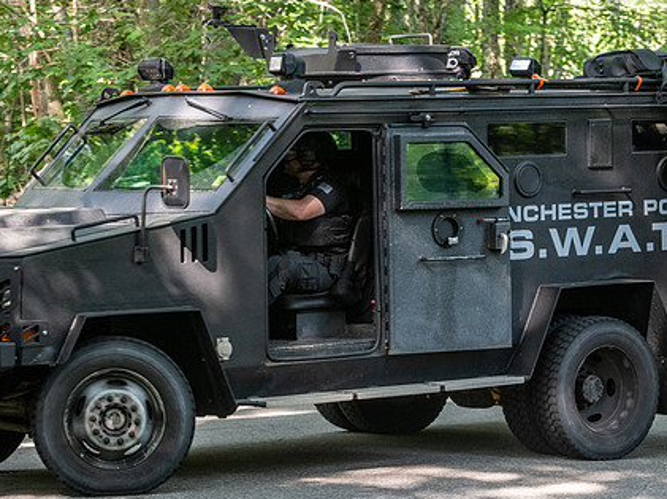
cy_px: 193
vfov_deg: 9.6
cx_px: 326
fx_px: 2965
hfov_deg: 12.8
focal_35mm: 154
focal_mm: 92
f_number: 6.3
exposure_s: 1/125
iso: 1600
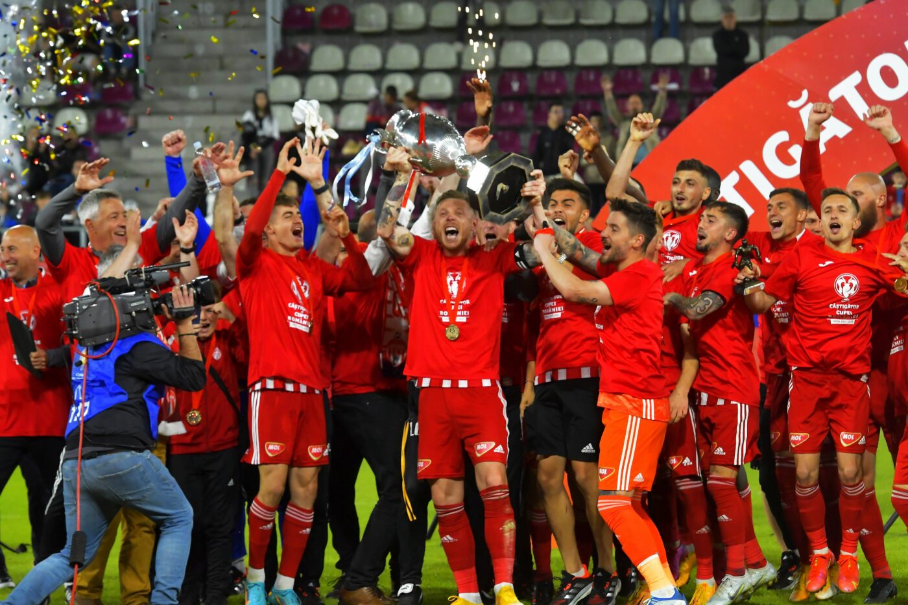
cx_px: 454
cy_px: 302
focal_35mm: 232
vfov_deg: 5.9
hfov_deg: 8.9
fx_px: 5863
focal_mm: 155
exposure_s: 1/800
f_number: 5.6
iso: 2000
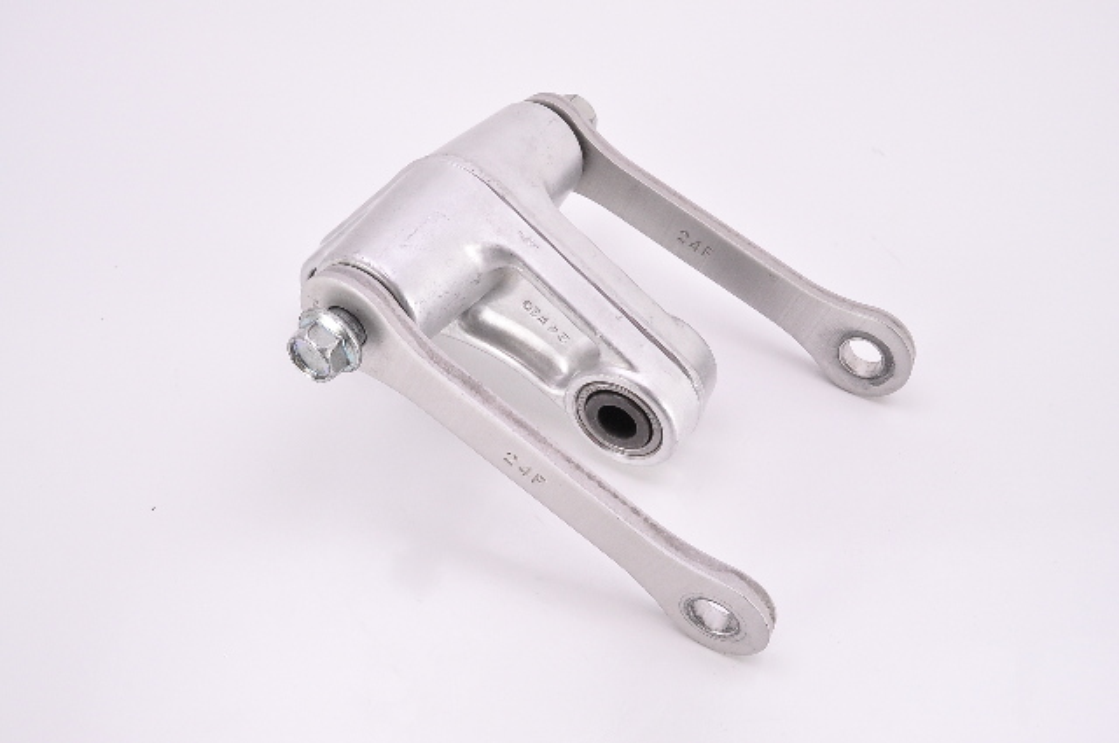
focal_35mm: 33
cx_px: 560
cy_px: 372
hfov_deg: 57.3
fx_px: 1024
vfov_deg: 39.9
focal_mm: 22
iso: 2000
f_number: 10
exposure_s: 1/160
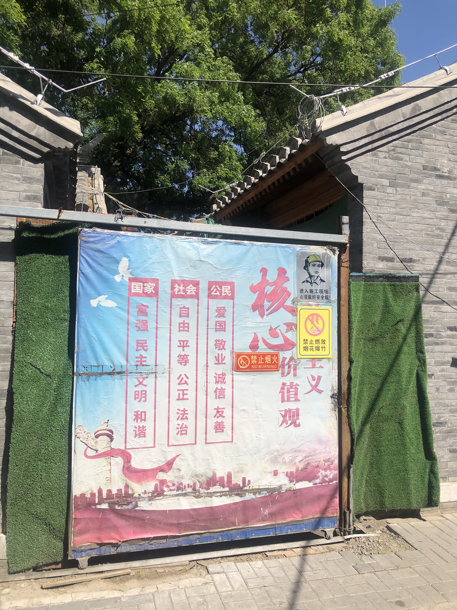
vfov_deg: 63.4
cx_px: 228
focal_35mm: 28
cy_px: 305
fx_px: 493
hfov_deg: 49.7
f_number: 1.8
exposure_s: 1/2825
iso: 20
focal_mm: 4
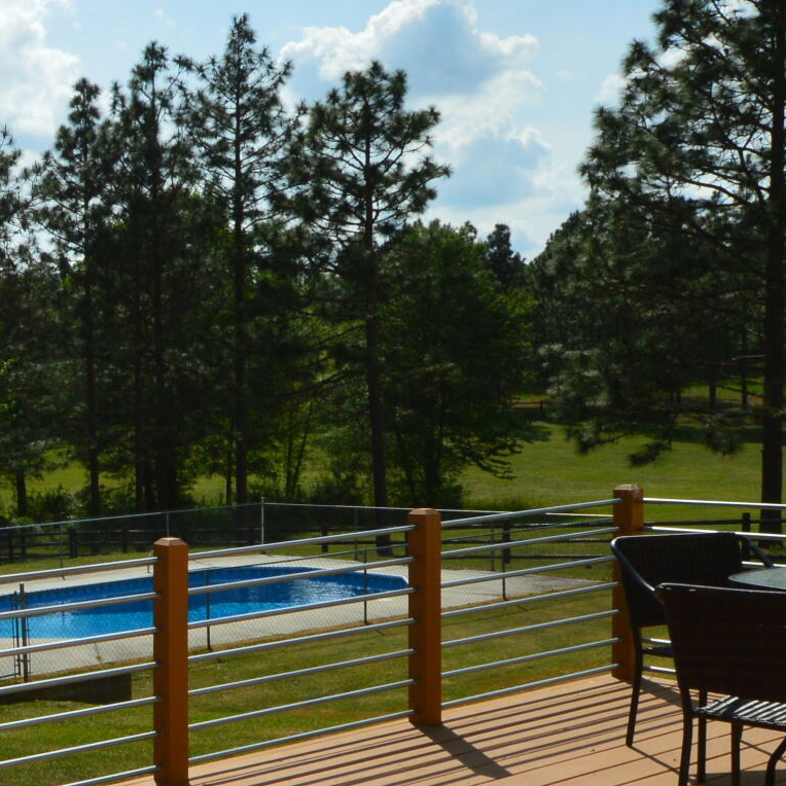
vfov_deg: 33.7
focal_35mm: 50
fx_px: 1284
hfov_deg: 28.9
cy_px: 519
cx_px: -187
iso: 250
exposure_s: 1/500
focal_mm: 10
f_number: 11
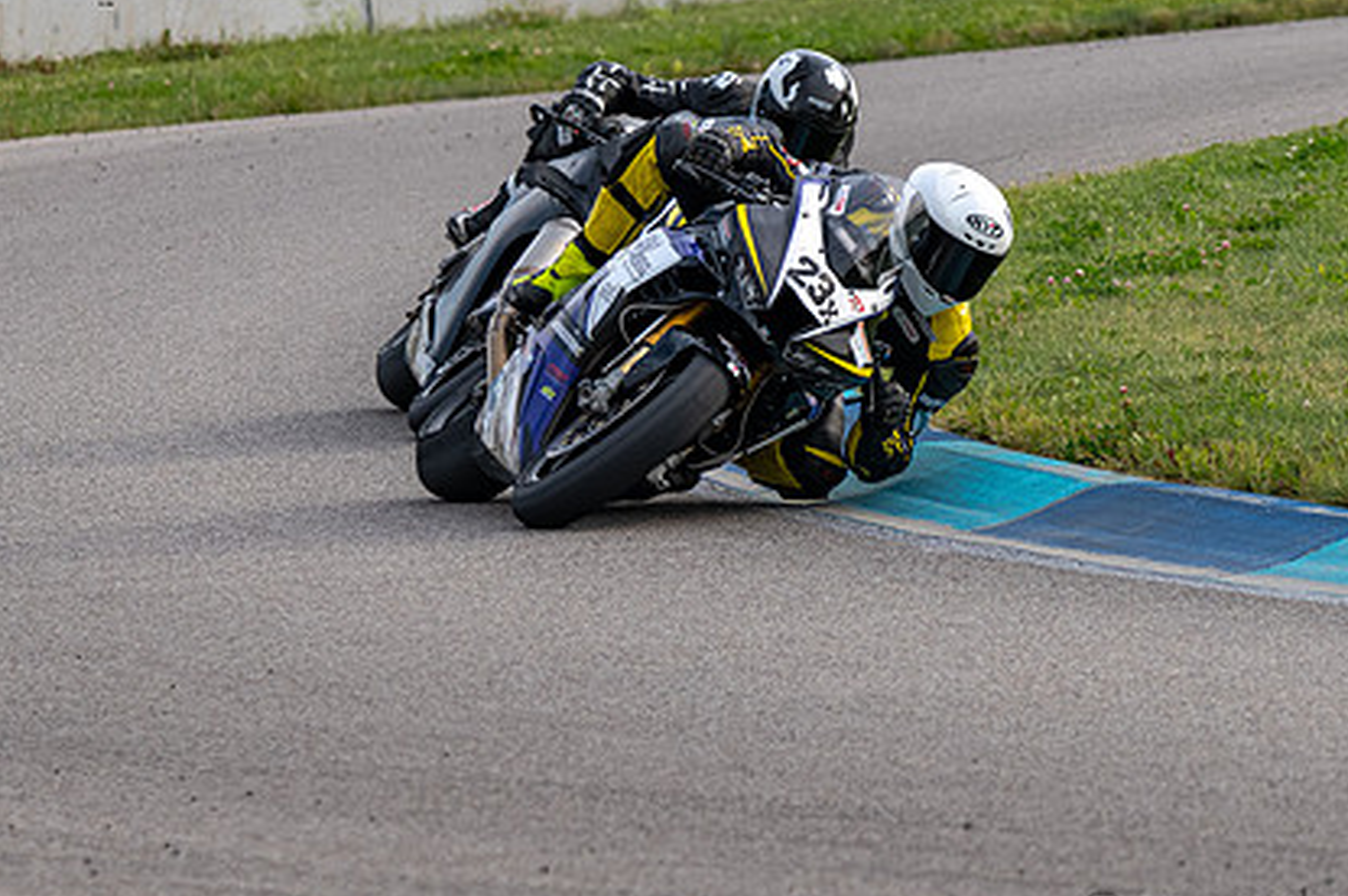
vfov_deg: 2.7
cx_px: 720
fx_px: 19231
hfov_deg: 4.0
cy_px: 546
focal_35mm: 514
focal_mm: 230
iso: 360
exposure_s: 1/1250
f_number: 5.6
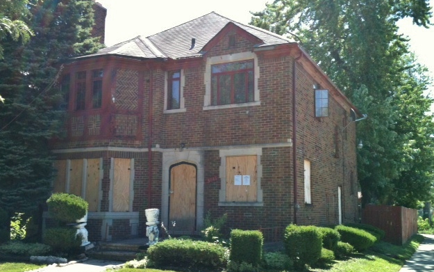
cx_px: 217
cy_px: 143
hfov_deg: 51.5
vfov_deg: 33.6
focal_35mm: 38
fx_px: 450
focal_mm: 3.85
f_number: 2.8
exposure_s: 1/359
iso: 64
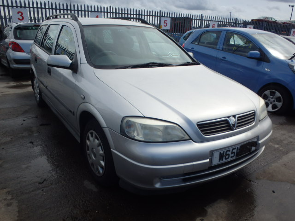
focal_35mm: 28
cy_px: 110
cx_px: 148
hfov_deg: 63.4
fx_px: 239
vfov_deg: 49.7
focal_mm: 5
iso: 125
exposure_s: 1/125
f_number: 11
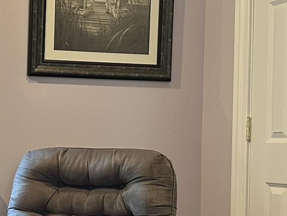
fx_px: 664
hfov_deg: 23.0
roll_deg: -0.6
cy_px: 156
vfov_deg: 18.4
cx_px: -27
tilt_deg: -0.1
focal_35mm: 80
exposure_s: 1/60
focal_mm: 6.86
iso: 320
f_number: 1.78
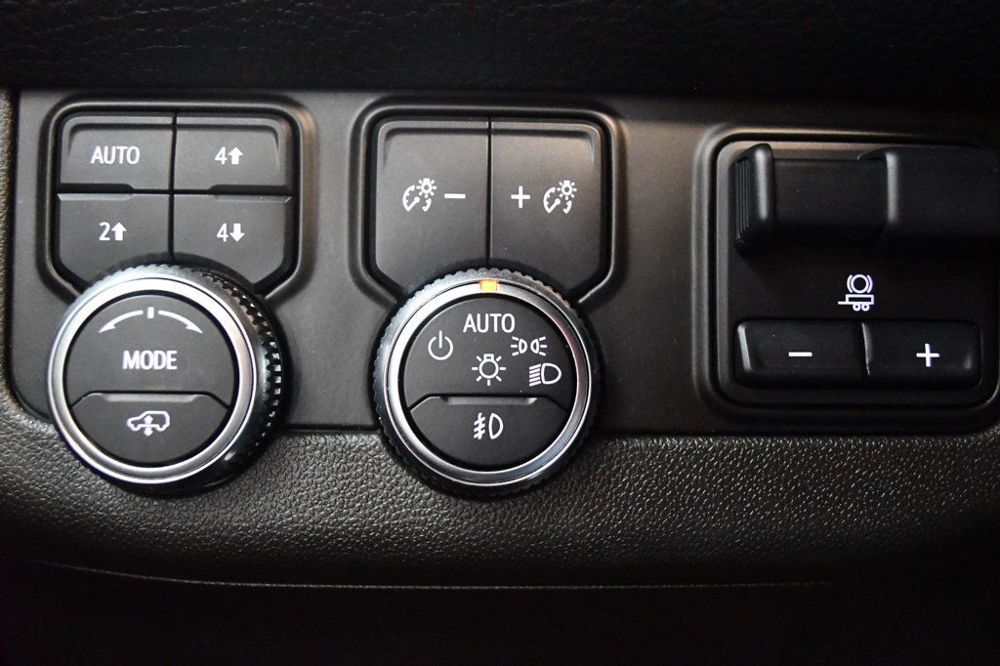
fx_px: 1083
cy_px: 333
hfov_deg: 49.6
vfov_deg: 34.2
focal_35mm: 39
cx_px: 500
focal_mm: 26
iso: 10000
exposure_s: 1/60
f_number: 4.2
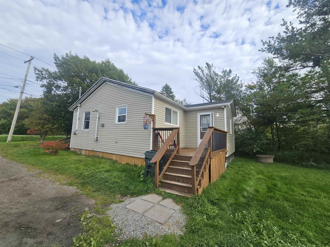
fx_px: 124
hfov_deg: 106.2
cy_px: 124
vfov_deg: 89.9
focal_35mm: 13
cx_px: 165
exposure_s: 1/861
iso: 50
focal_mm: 2.2
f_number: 2.2
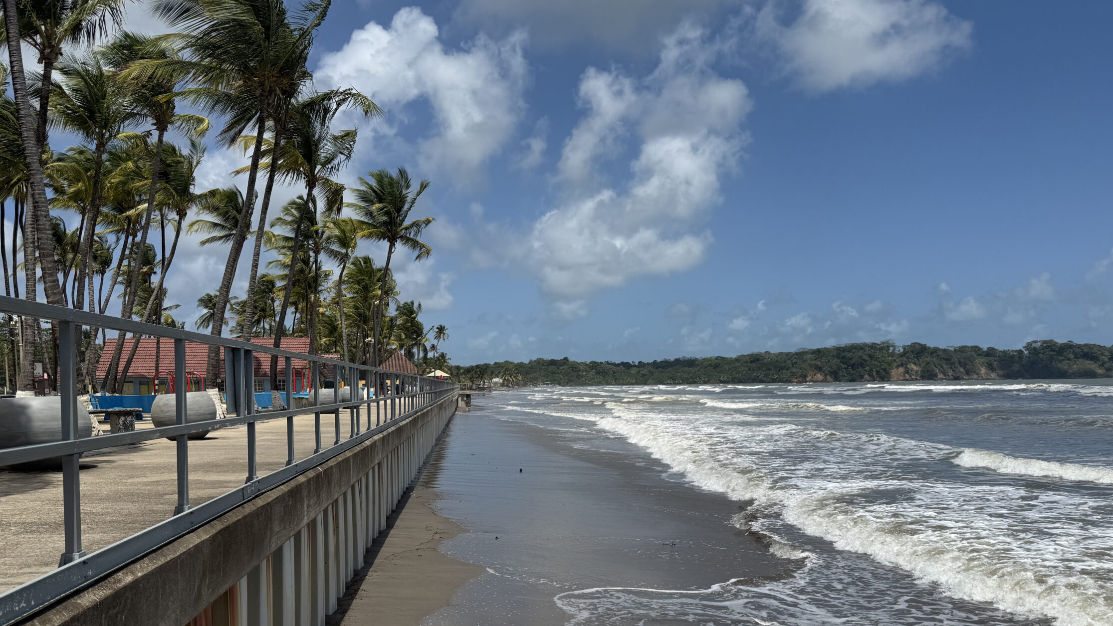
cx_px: 563
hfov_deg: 64.3
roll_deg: +1.5
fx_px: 885
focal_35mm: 30
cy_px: 427
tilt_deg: -3.2
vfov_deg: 38.4
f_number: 1.78
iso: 80
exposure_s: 1/8130
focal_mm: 6.76
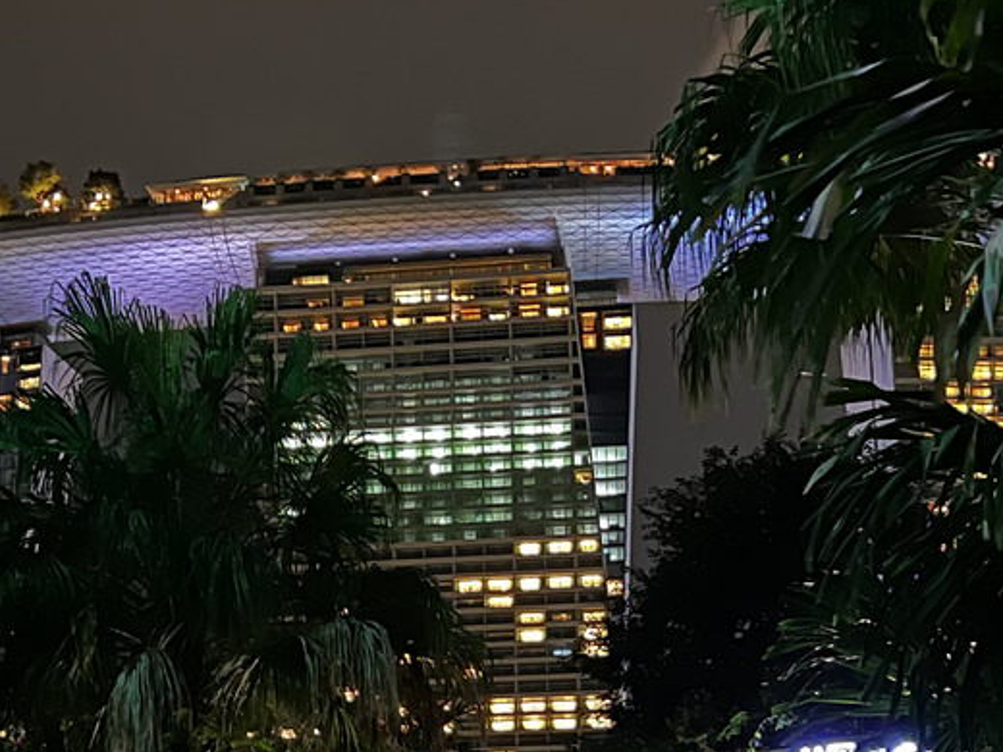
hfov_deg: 24.3
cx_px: 370
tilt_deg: +15.2
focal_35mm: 80
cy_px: 700
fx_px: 2318
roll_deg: +0.3
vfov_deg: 18.1
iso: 800
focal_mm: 5.7
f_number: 1.5
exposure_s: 1/9
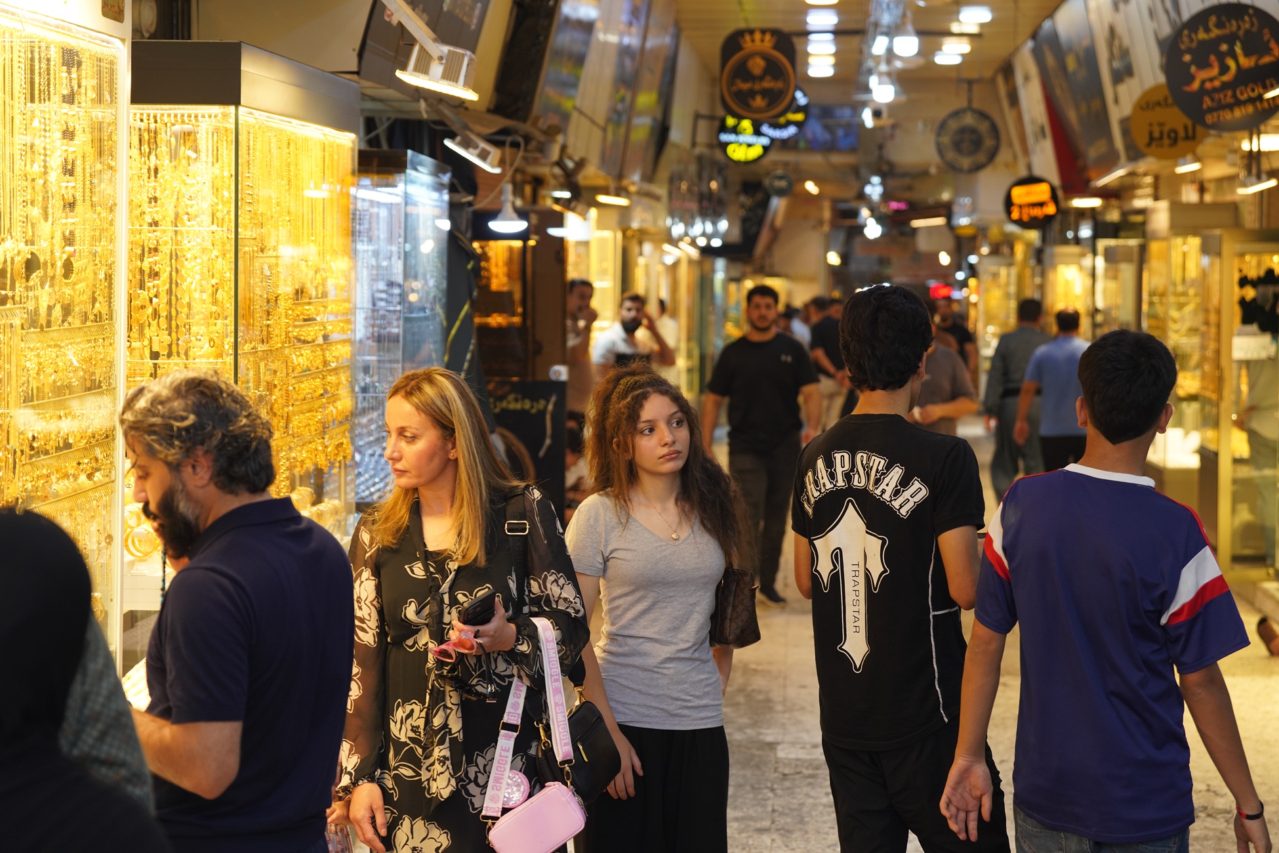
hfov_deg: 28.8
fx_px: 2487
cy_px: 426
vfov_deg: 19.5
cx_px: 640
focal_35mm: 70
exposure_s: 1/320
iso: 800
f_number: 4
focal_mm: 70
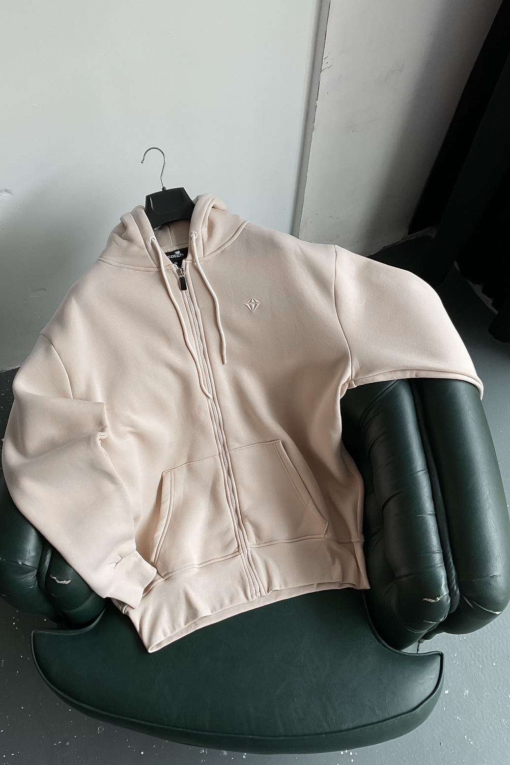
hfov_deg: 42.3
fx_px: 659
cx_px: 236
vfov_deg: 60.3
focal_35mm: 31
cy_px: 375
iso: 25
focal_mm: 3
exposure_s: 1/120
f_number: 1.8
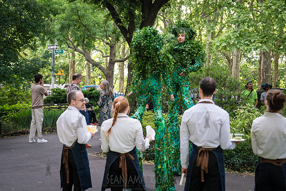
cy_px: 96
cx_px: 143
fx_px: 596
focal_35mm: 75
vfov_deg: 18.2
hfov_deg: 27.0
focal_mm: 75
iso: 800
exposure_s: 1/320
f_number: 4
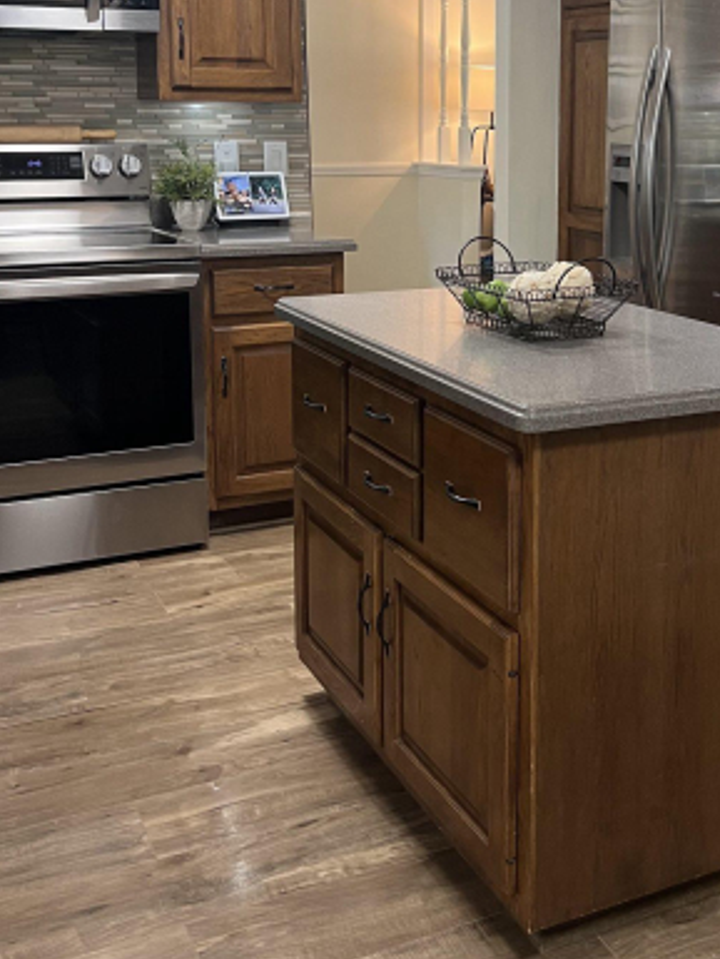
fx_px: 1247
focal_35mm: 45
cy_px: 308
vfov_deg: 41.4
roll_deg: +0.2
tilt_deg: -9.3
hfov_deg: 31.9
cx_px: 493
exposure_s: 1/60
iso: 125
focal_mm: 5.7
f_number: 1.5
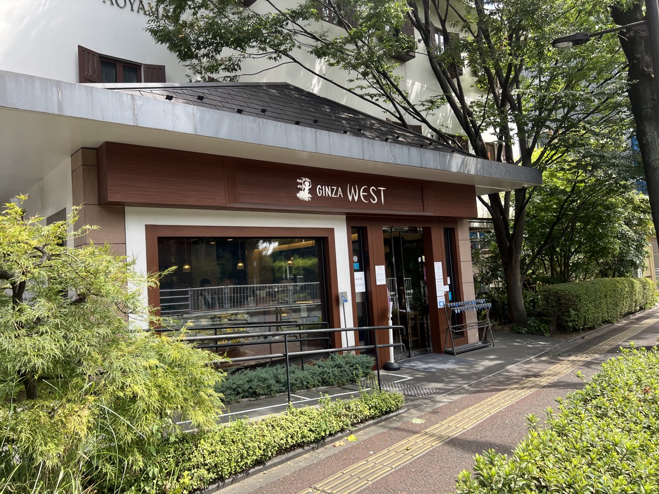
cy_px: 247
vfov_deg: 53.1
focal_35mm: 26
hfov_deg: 67.3
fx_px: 495
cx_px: 330
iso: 50
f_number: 1.5
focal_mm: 5.7
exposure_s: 1/738
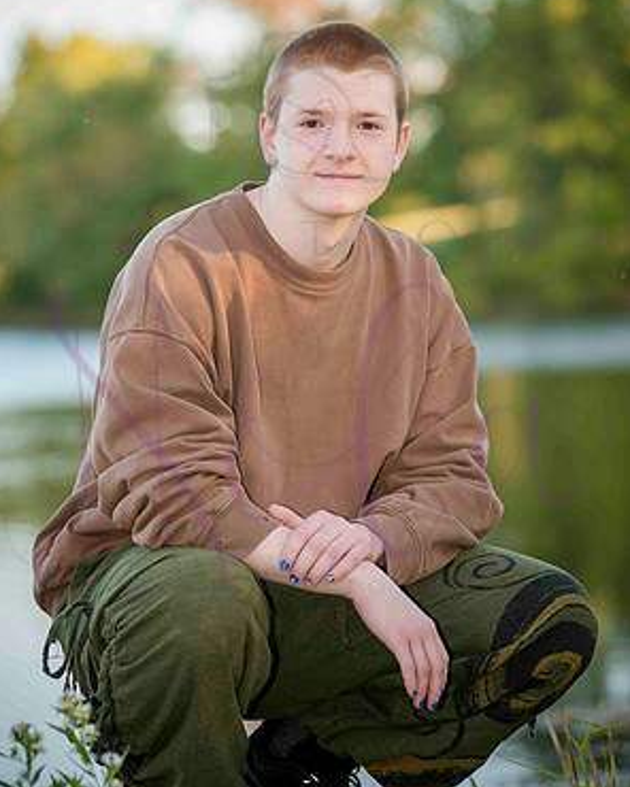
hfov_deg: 10.0
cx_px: 313
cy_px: 315
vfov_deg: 12.5
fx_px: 3589
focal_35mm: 154
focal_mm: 135
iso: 400
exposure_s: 1/640
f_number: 4
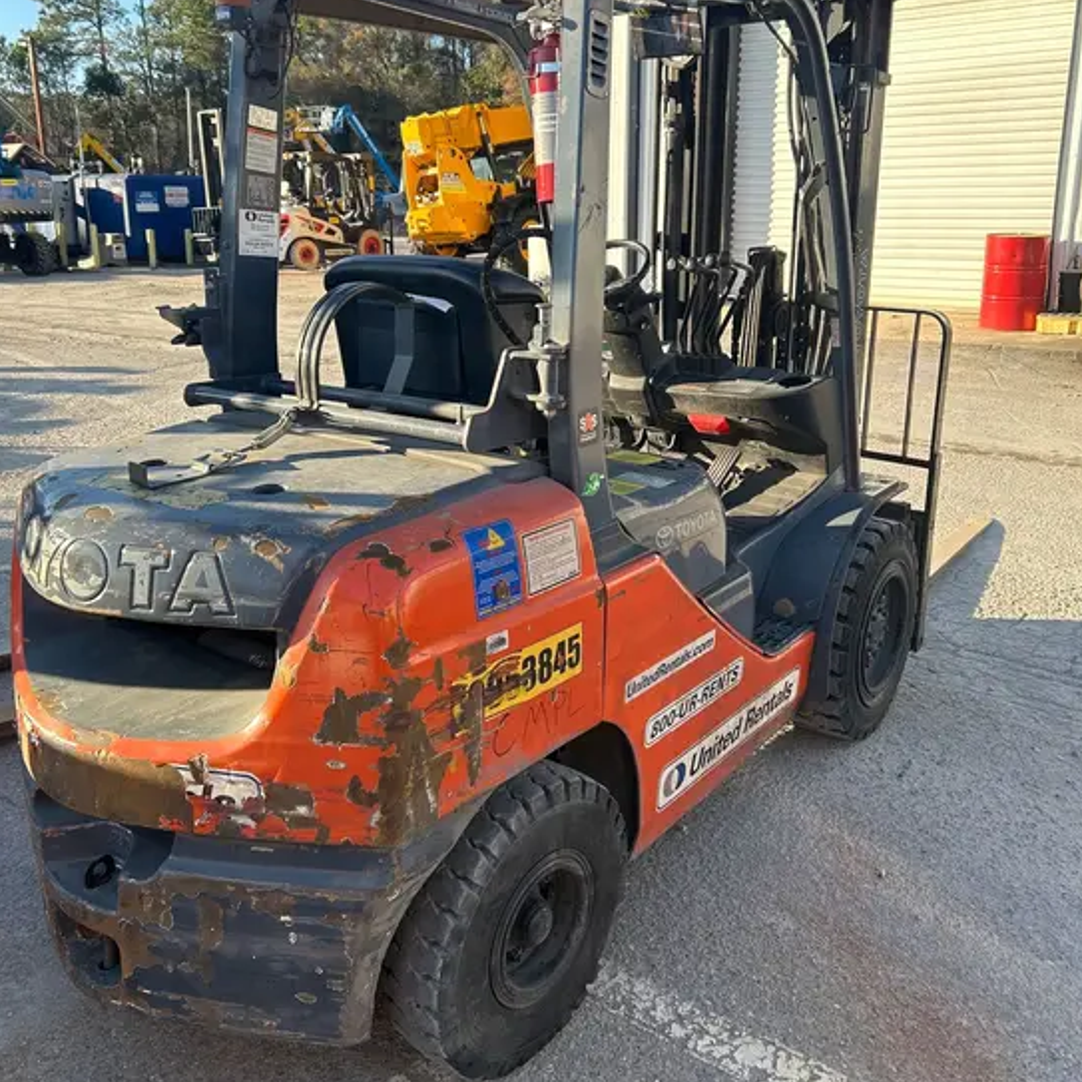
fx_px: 1096
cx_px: 544
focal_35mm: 31
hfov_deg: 52.5
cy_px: 491
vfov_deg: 52.5
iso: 50
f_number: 1.5
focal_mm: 5.7
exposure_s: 1/733
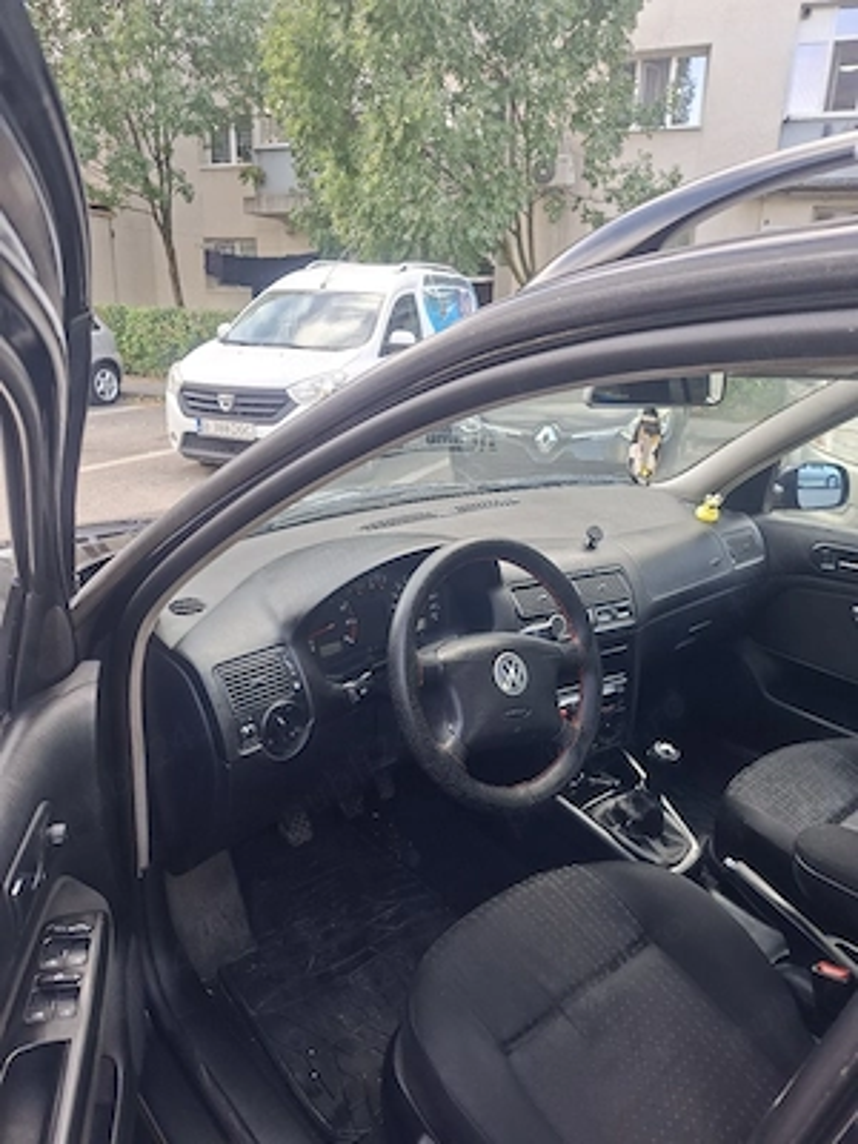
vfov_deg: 73.9
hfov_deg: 58.9
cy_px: 572
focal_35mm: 23
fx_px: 760
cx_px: 429
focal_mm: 5.54
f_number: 1.8
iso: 50
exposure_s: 1/100
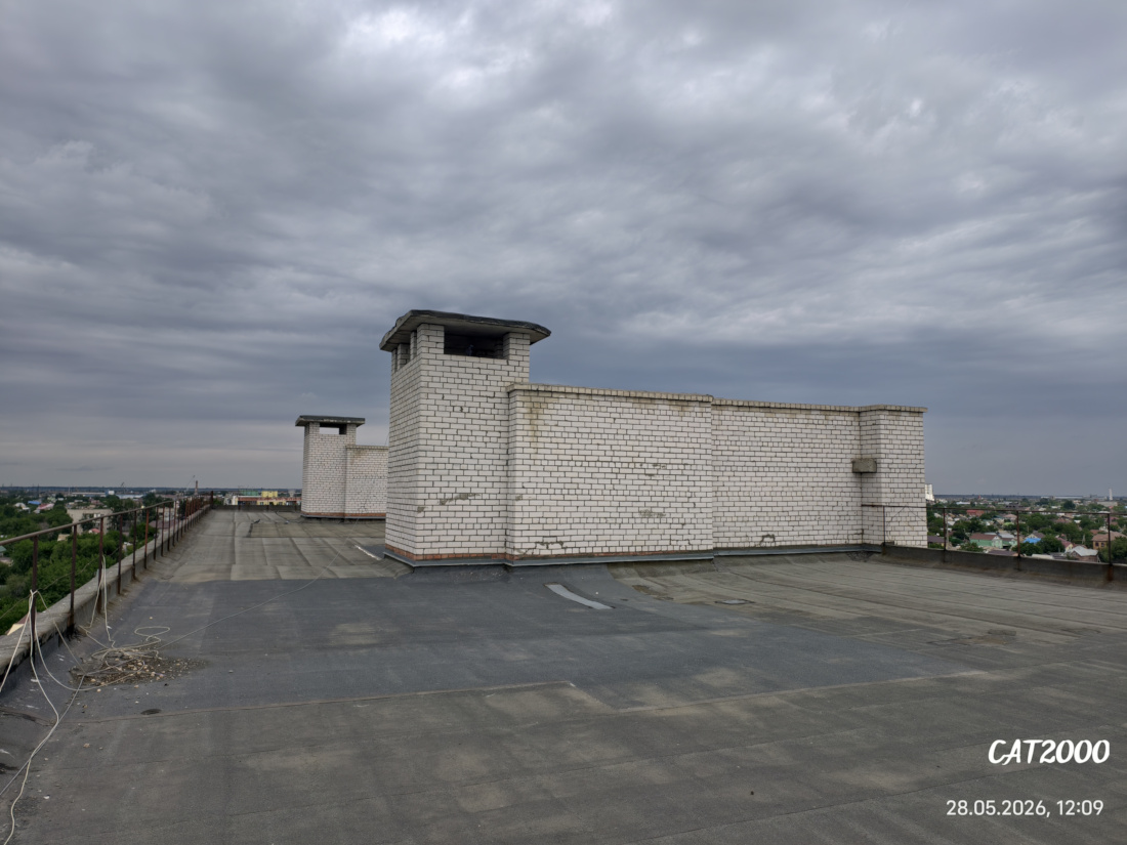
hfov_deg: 73.9
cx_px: 564
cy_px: 422
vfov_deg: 58.9
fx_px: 749
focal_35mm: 23
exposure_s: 1/3460
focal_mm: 6.54
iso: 72
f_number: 1.57
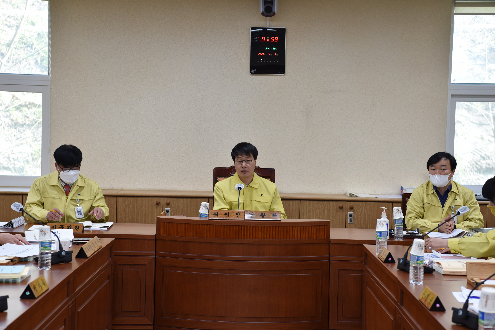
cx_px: 248
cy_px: 165
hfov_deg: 28.8
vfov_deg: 19.5
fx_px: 962
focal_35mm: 70
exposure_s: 1/60
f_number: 4
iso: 400
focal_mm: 70
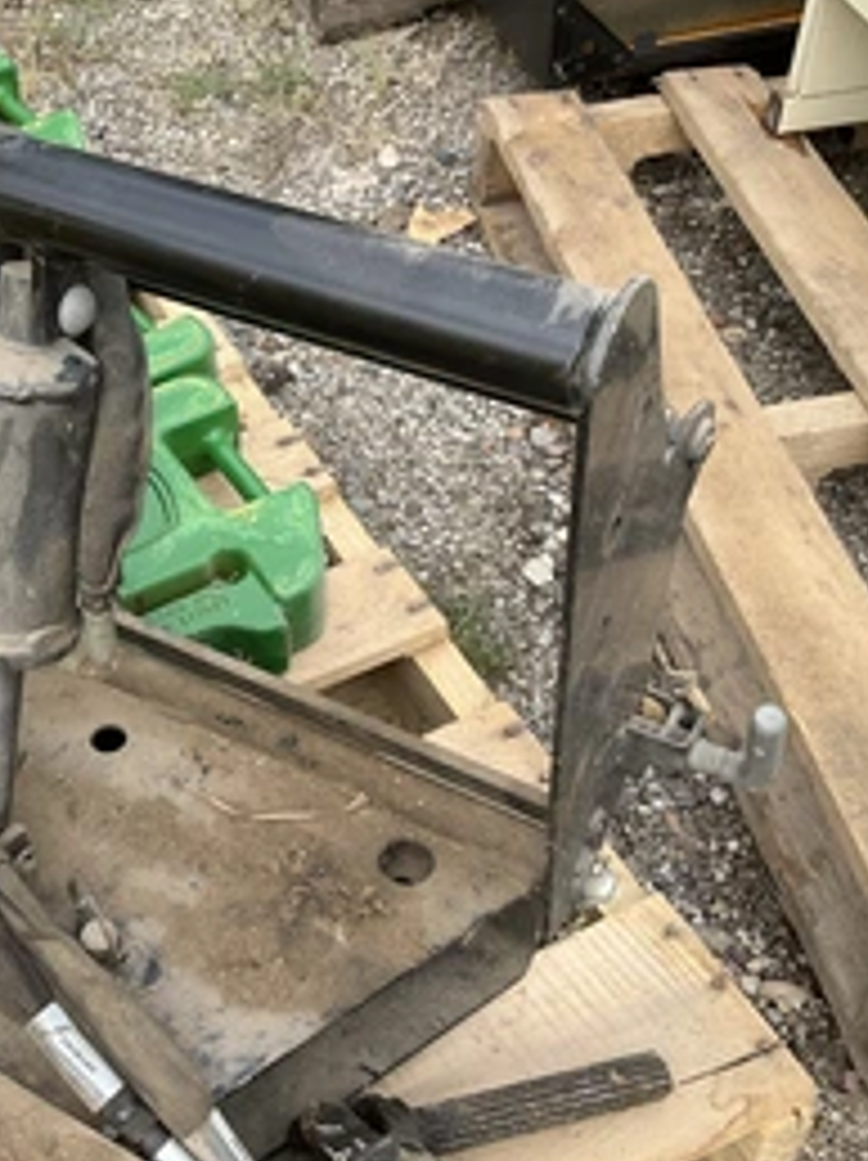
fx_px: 1507
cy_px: 562
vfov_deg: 42.1
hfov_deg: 31.6
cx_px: 220
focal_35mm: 45
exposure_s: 1/586
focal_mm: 3
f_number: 1.8
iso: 25
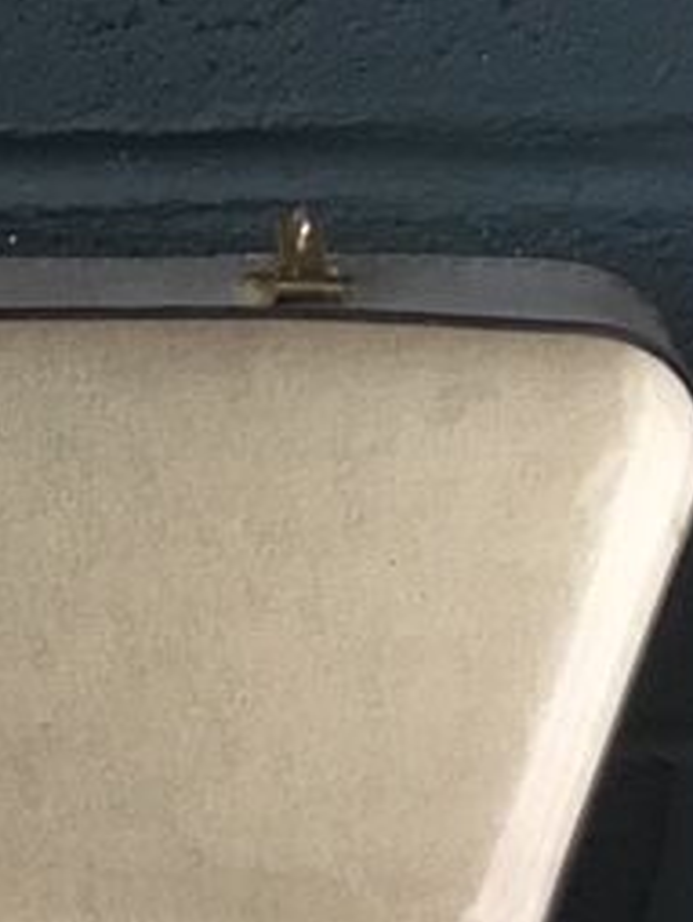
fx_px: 1945
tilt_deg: -41.3
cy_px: 1100
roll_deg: +1.3
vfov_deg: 24.3
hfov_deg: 19.1
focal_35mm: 73
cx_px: -127
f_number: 2.2
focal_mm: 4.15
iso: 320
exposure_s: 1/17
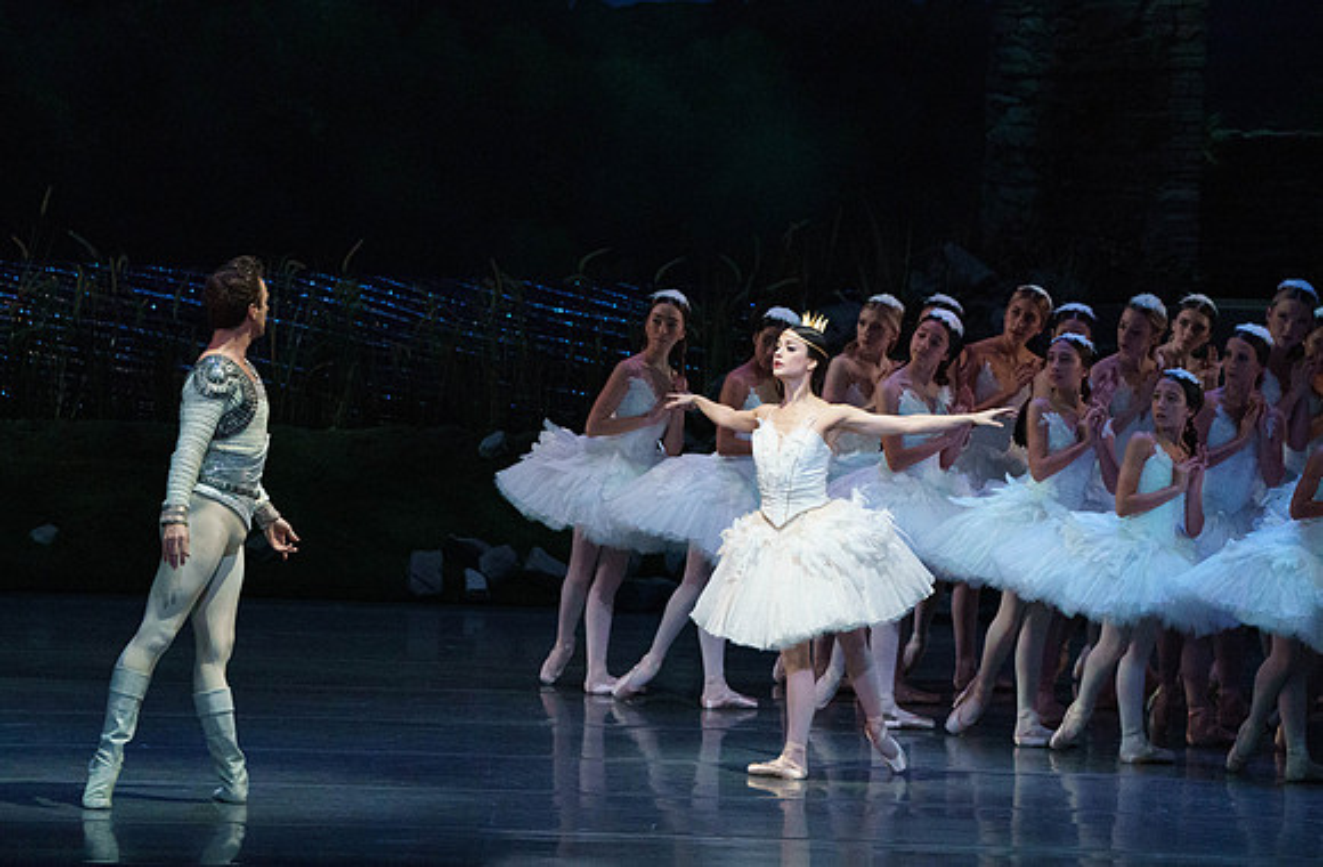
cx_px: 587
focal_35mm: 296
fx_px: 10834
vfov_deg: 4.6
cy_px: 401
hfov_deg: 7.0
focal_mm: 265
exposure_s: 1/250
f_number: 5.6
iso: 8000
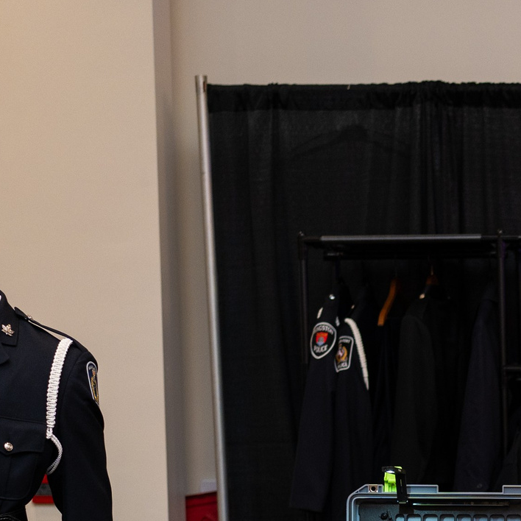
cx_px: 722
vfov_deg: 14.1
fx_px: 2060
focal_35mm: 121
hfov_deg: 13.7
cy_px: 561
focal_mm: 35
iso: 640
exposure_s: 1/200
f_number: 1.8
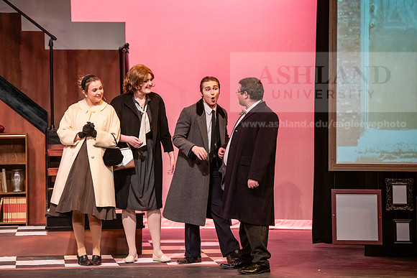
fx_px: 1680
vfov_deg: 9.5
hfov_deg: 14.2
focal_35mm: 145
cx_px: 208
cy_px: 139
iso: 3200
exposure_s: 1/200
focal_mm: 145
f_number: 3.2
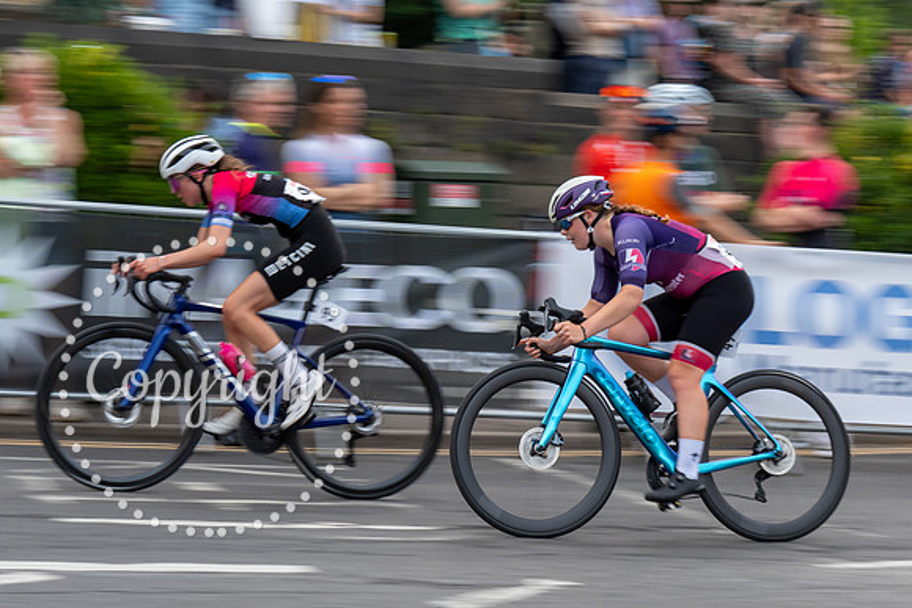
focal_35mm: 108
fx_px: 2729
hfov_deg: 18.9
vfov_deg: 12.7
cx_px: 657
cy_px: 247
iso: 500
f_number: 10
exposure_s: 1/100
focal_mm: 74
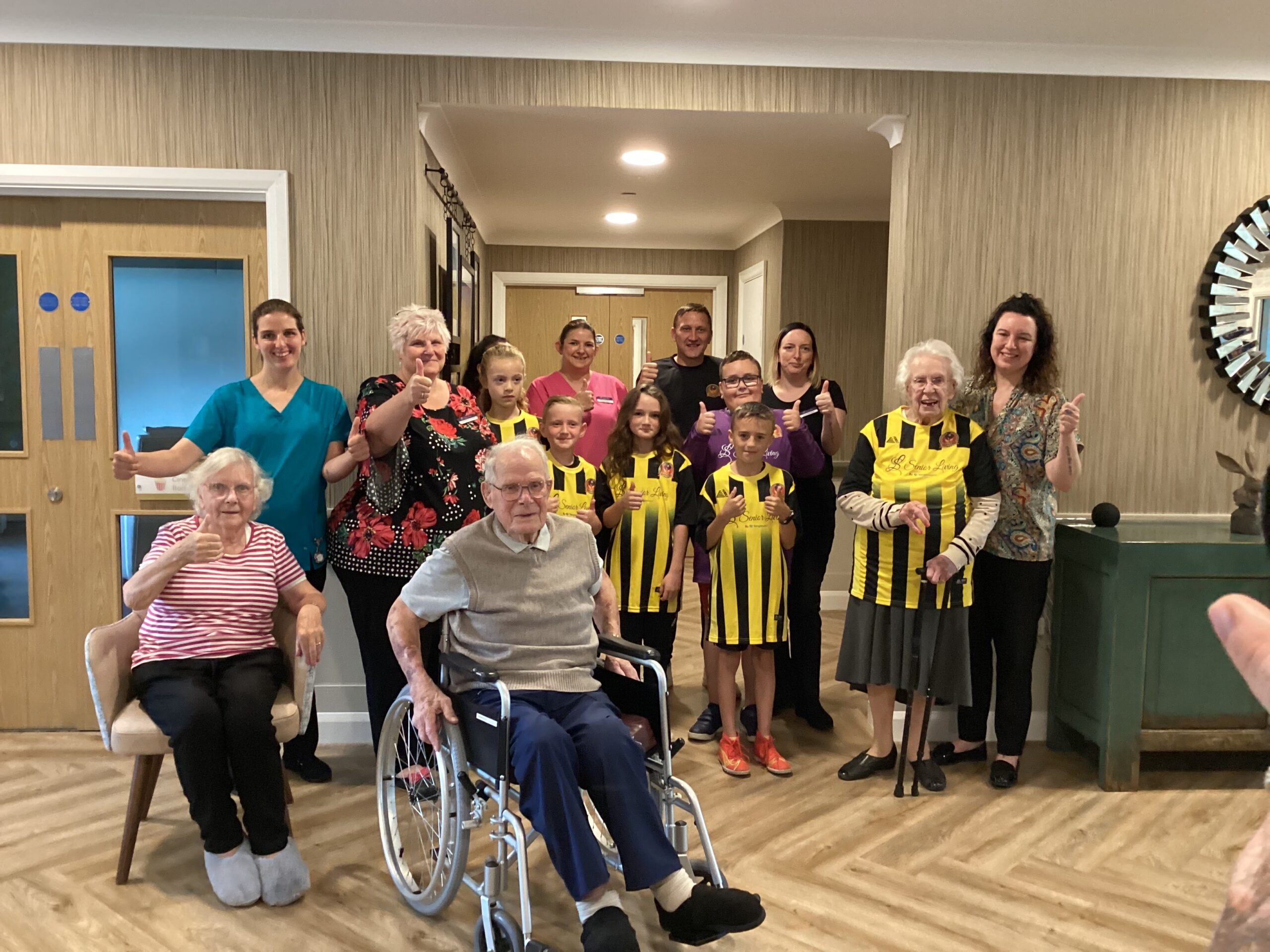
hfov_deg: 58.4
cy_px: 476
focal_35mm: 31
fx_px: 1137
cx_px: 635
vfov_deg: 45.4
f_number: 2.4
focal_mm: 3.3
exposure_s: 1/50
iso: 400
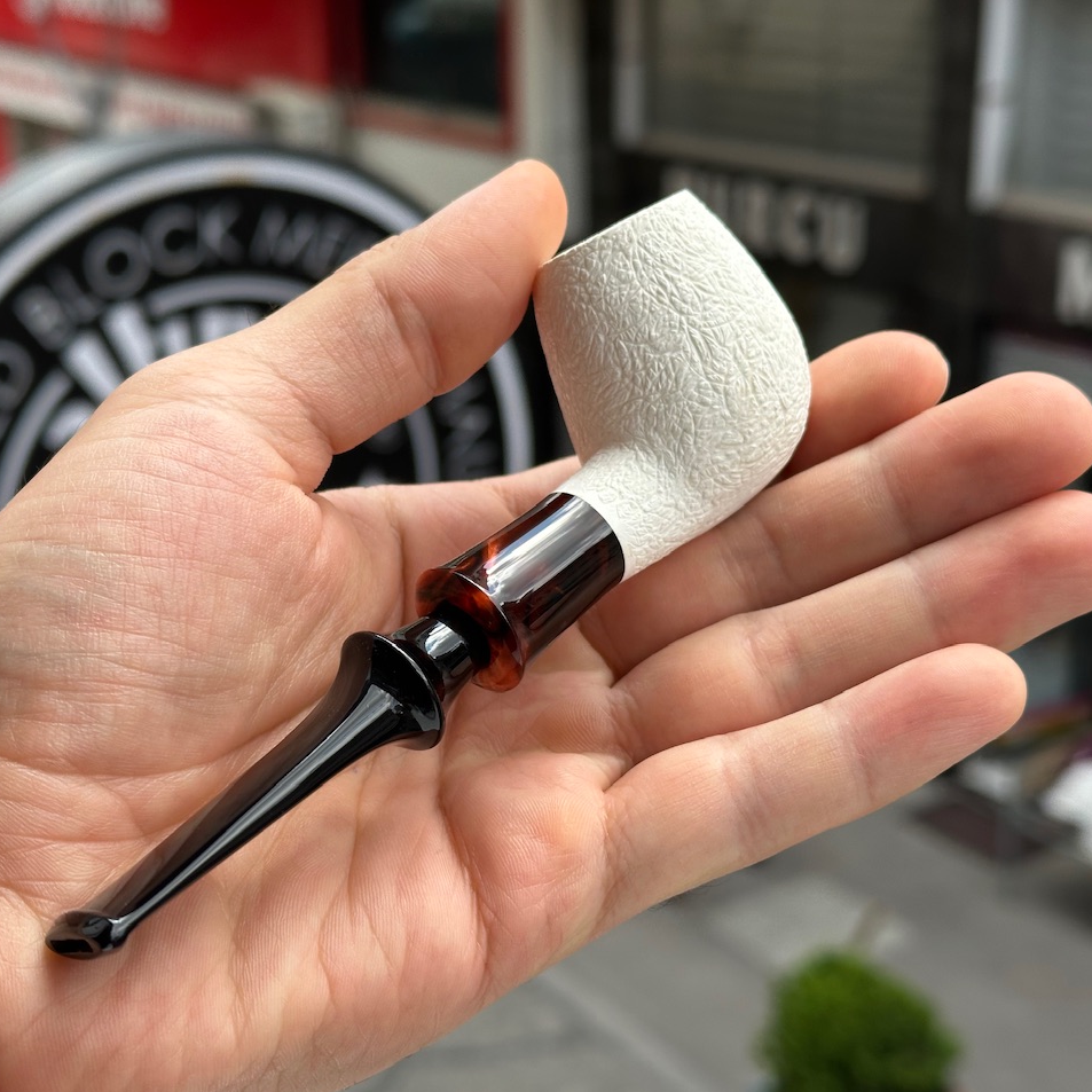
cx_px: 446
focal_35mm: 57
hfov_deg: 30.0
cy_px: 548
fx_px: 2034
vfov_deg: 30.0
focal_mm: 6.86
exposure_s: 1/1085
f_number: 1.78
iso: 64
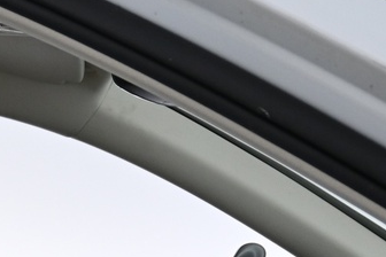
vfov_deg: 9.3
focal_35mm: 134
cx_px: -165
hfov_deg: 14.5
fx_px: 1432
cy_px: 587
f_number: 3.8
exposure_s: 1/30
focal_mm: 18.5
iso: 450
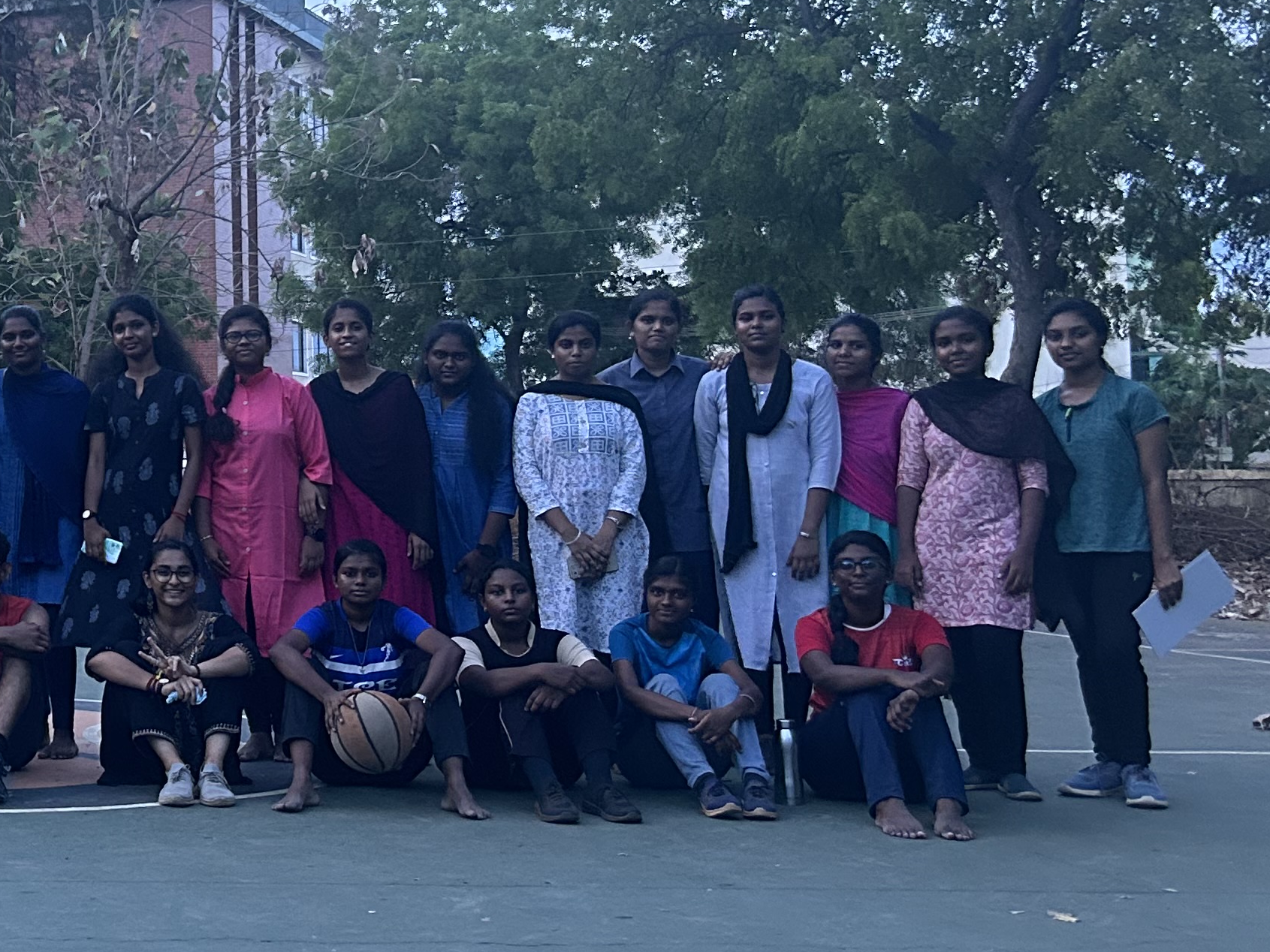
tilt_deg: +3.4
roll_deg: +0.2
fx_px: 2275
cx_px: -201
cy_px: 283
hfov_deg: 27.8
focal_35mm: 62
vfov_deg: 23.5
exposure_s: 1/60
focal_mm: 5.7
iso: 400
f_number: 1.5
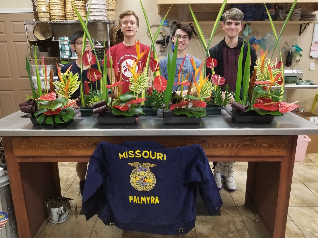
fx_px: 239
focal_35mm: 26
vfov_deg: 53.1
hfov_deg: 67.3
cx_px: 159
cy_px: 119
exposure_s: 1/40
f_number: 1.7
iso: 200
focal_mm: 4.25
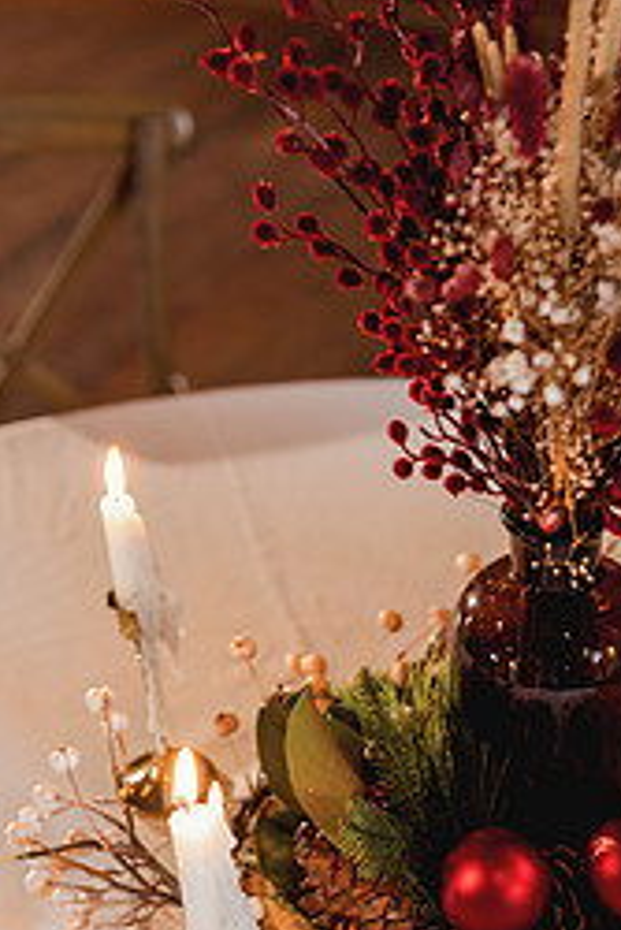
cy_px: 673
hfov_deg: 21.5
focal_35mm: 63
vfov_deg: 31.4
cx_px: 431
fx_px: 1628
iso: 400
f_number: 2.5
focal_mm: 35
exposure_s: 1/60
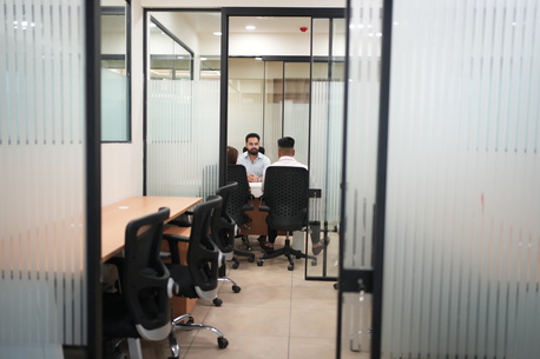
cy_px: 180
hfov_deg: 54.5
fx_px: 525
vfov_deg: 37.8
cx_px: 270
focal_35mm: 35
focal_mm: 35
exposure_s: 1/400
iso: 1000
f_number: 1.8
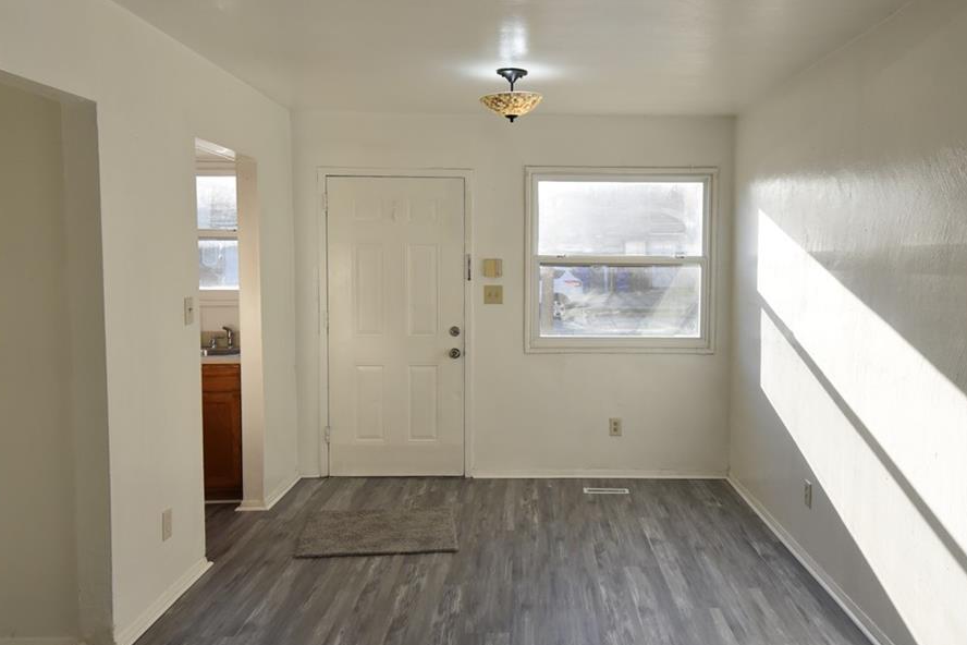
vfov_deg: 43.6
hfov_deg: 61.7
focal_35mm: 30
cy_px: 301
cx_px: 548
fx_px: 806
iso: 2000
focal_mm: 26
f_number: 11
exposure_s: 1/500
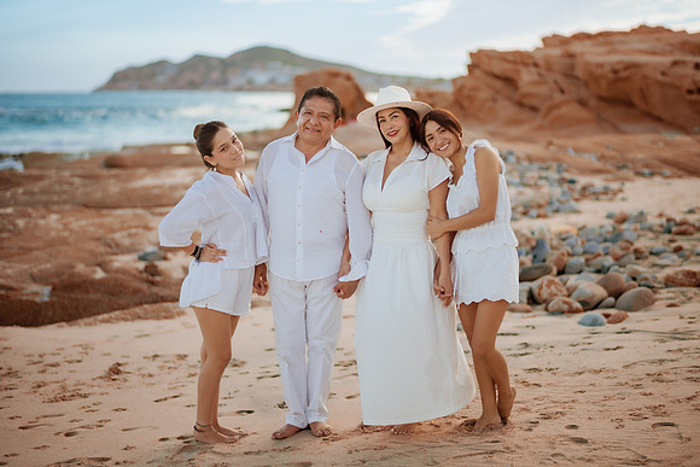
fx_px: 1128
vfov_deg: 23.4
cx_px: 350
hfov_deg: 34.5
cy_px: 234
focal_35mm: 58
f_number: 1.4
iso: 200
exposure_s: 1/4000
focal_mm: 58
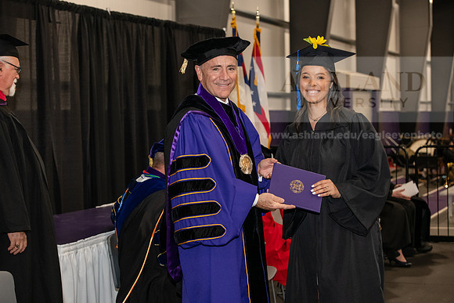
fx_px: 883
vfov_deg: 19.5
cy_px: 152
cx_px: 227
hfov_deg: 28.8
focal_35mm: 70
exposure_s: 1/200
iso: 2500
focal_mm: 70
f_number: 5
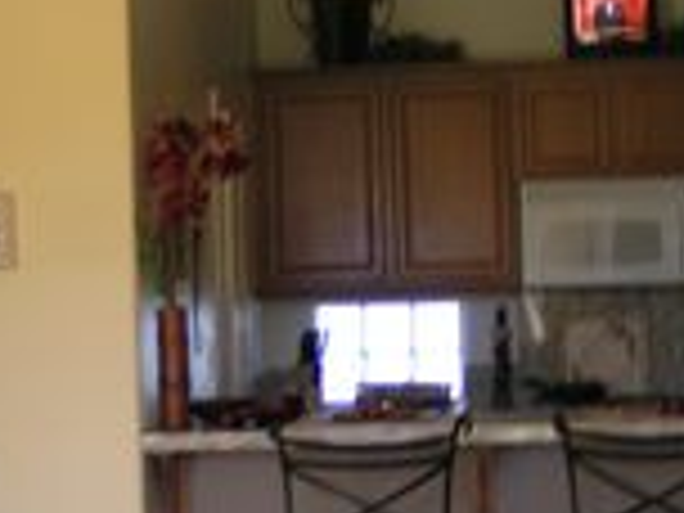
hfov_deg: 21.3
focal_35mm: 92
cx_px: 297
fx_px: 1818
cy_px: 392
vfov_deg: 16.0
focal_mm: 5.8
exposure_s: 1/40
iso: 80
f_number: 2.8
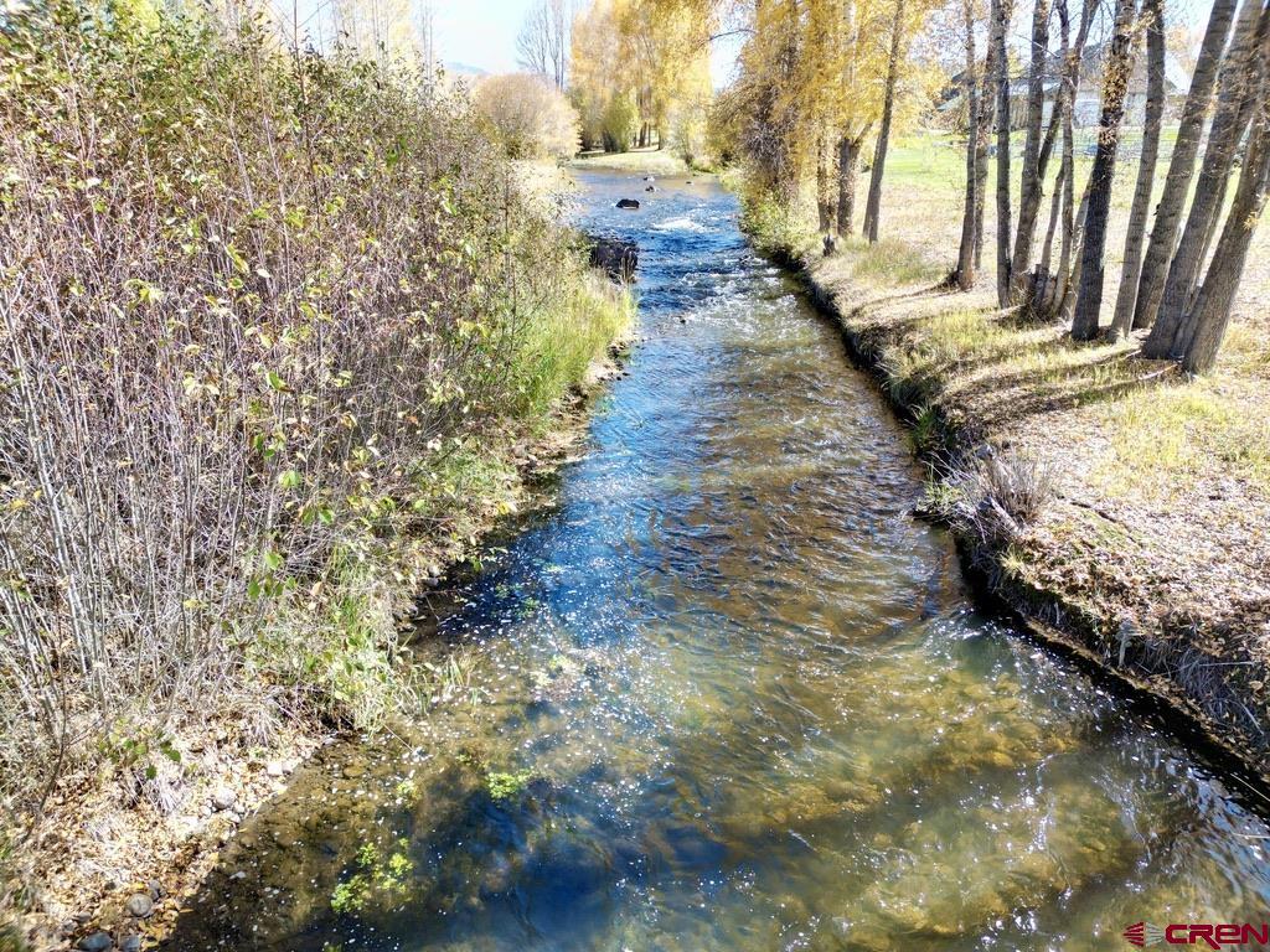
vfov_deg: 56.8
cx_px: 635
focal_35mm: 24
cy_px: 476
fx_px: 881
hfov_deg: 71.6
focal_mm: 6.72
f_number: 1.7
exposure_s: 1/640
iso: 140
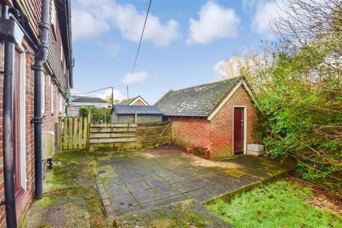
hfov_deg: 100.4
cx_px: 171
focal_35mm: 15
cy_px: 114
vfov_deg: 77.3
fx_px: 142
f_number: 6.3
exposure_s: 1/160
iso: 400
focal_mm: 10
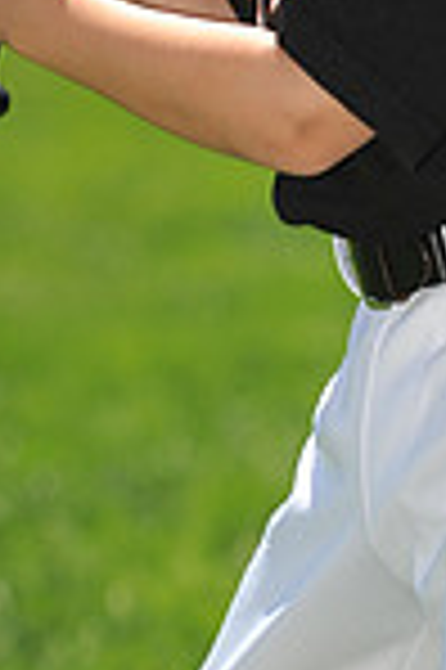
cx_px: 275
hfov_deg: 3.5
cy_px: -202
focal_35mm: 388
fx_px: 7227
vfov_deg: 5.3
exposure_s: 1/2000
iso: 200
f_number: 4
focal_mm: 100
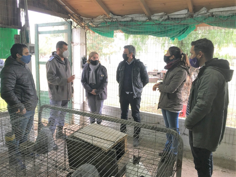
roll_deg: -2.6
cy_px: 88
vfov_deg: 48.2
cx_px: 118
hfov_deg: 61.7
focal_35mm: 29
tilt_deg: -8.6
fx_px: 198
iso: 125
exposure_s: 1/33
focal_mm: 4.15
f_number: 2.2
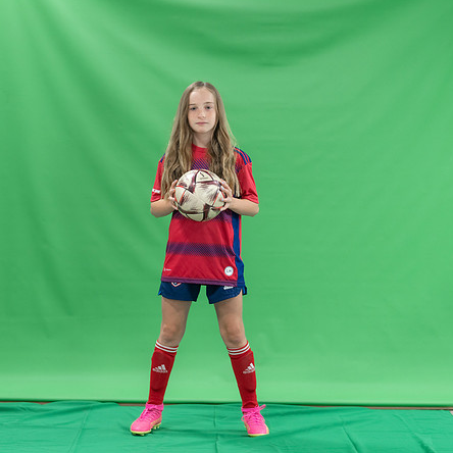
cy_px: 227
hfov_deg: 19.1
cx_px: 201
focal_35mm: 91
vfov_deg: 19.1
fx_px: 1347
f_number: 2.8
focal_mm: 70
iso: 1000
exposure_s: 1/250
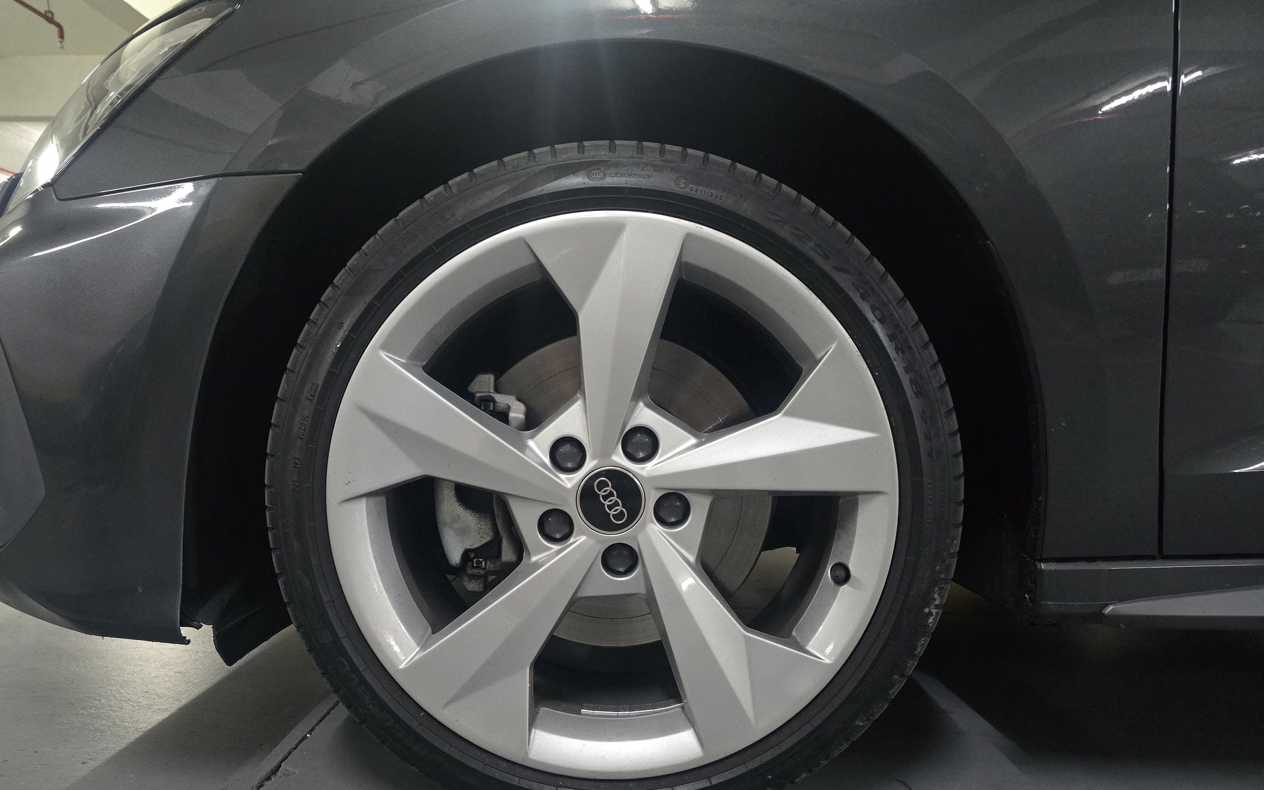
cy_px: 483
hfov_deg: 72.5
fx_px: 861
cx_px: 617
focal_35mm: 25
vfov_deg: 48.9
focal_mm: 6.3
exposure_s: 1/40
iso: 1600
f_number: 1.7
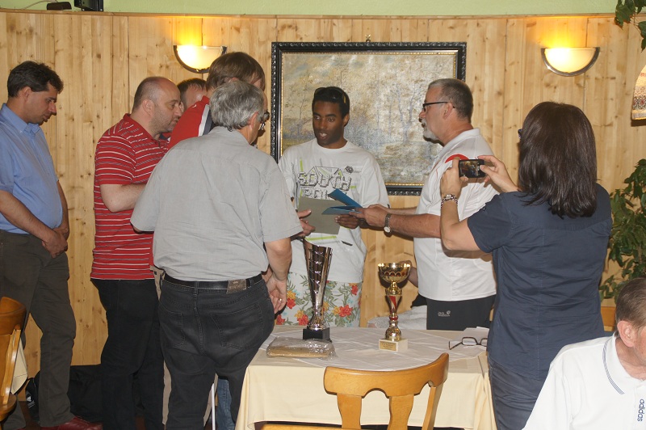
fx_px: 1076
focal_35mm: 60
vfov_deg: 22.6
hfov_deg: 33.4
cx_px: 323
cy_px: 215
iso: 500
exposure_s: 1/60
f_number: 4.5
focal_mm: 40
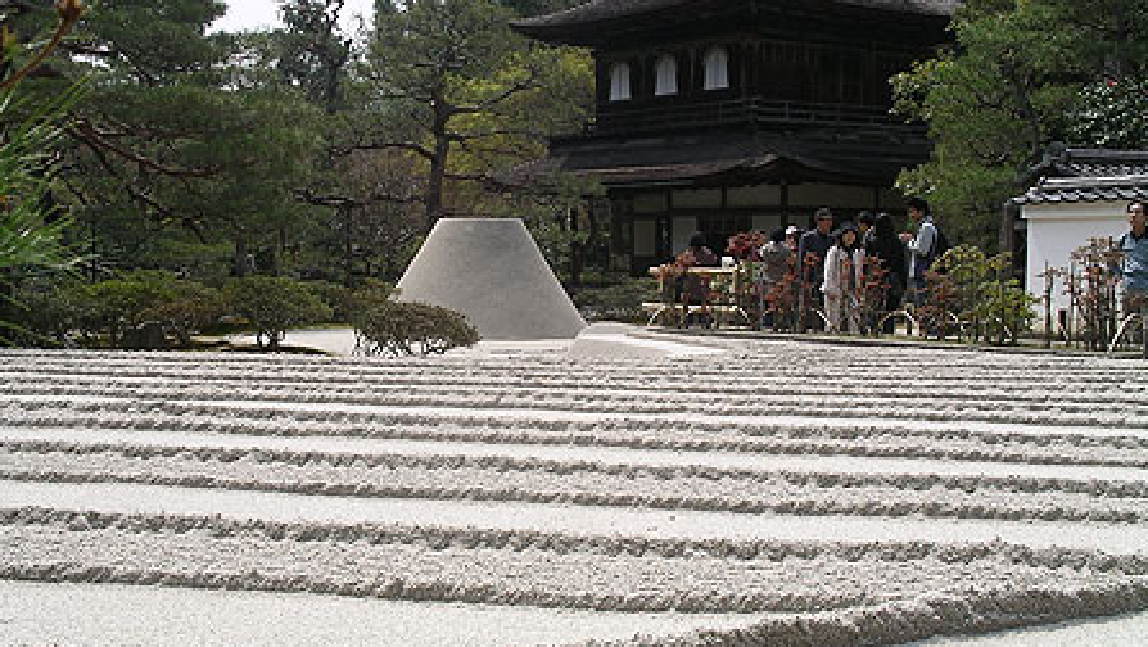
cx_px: 575
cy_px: 290
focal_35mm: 57
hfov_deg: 36.6
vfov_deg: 21.1
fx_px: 1736
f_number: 5.6
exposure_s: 1/349
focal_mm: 10.9
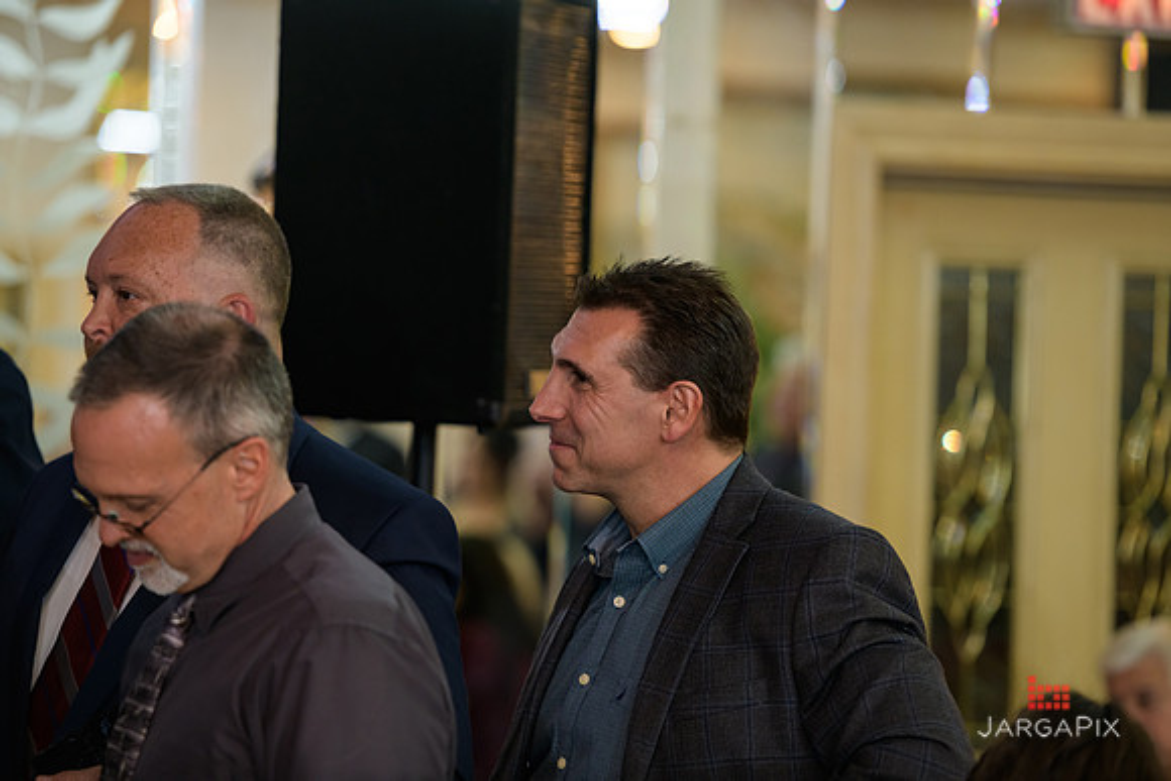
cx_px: 586
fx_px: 5531
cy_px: 390
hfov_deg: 12.1
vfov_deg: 8.1
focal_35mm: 170
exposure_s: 1/125
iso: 1000
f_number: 3.2
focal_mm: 170
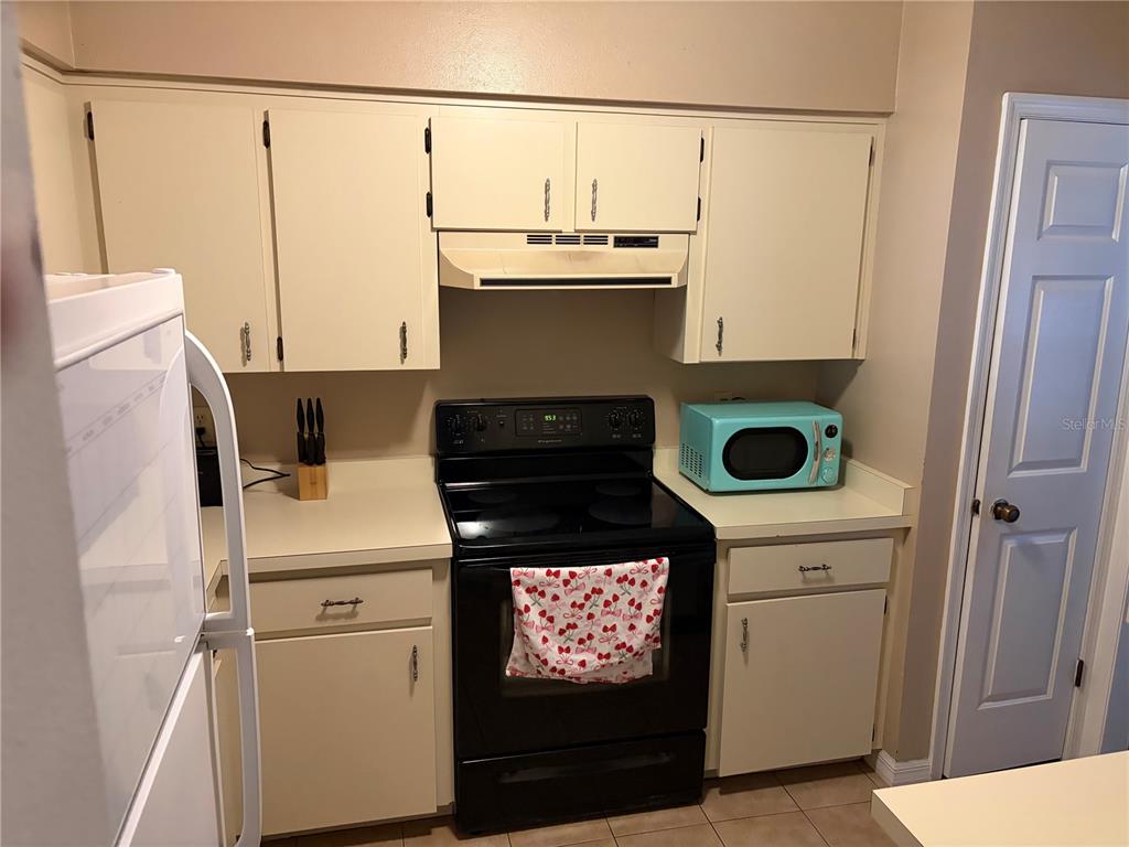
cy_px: 424
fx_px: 848
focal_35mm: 26
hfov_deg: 67.3
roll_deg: +0.1
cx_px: 564
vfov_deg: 53.1
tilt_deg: -12.4
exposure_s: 1/40
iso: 500
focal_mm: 5.96
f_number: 1.6
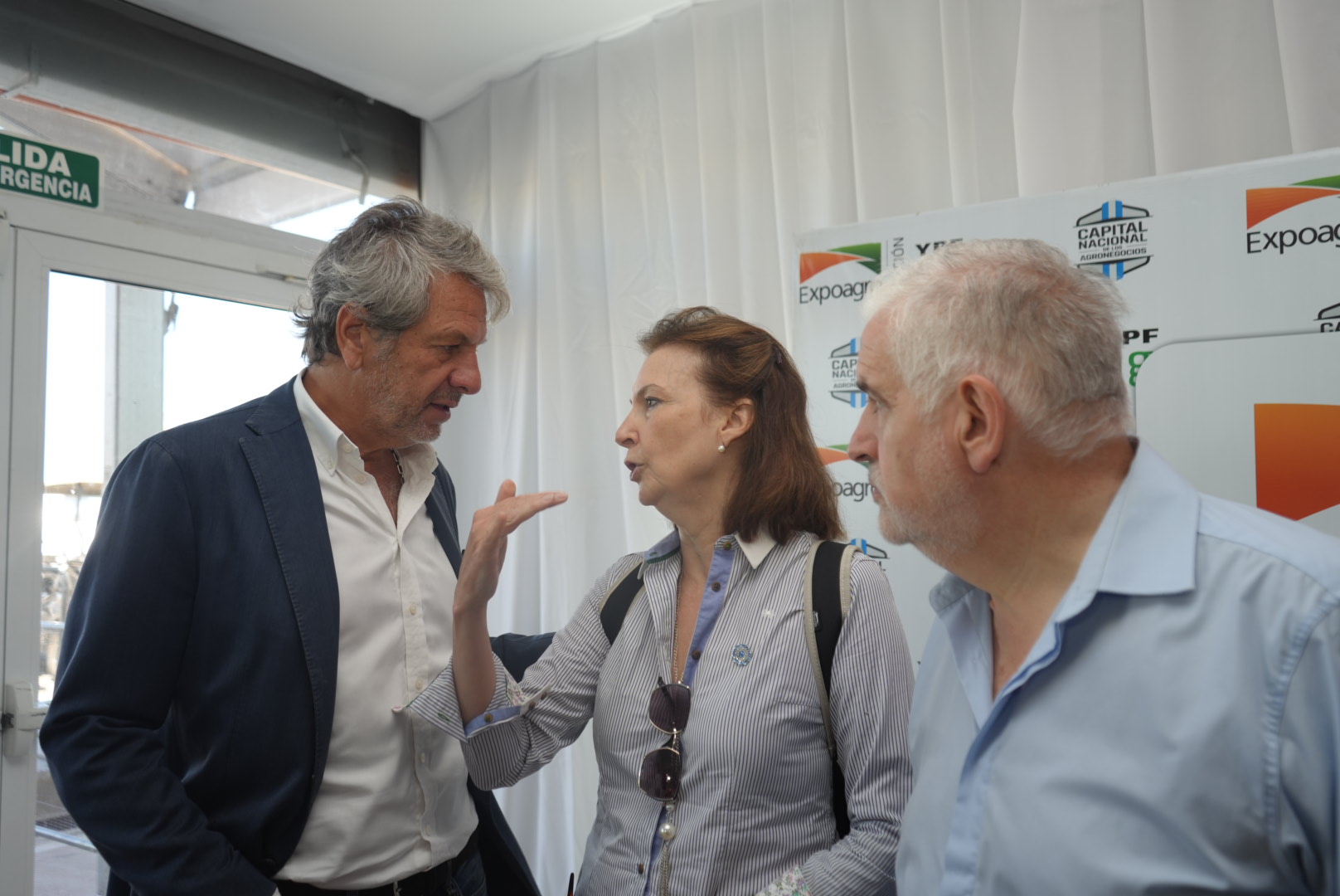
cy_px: 448
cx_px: 670
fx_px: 1080
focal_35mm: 29
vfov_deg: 45.0
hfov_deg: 63.6
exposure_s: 1/160
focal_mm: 29
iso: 400
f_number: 4
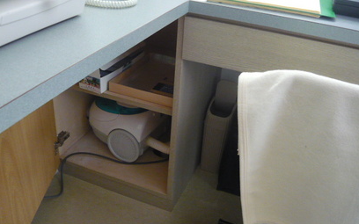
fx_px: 352
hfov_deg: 54.0
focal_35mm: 36
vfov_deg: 35.3
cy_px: 96
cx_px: 181
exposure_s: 1/15
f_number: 2.8
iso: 400
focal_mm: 5.5
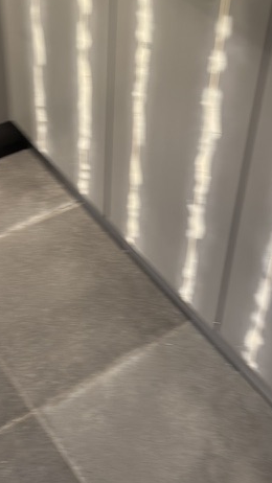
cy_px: 172
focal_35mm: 58
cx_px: 129
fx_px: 743
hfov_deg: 20.7
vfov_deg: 35.8
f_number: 1.78
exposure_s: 1/33
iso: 320
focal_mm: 6.76
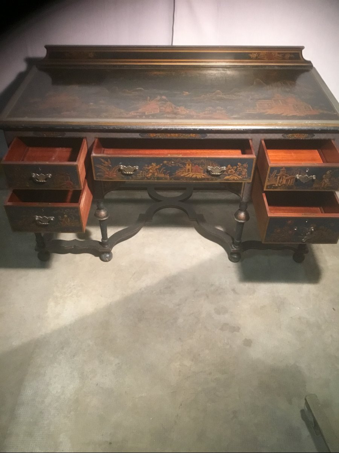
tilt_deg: -39.5
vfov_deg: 58.4
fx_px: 405
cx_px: 170
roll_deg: -2.0
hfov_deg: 45.4
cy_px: 226
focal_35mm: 31
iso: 200
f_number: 2.4
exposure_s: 1/20
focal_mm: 3.3
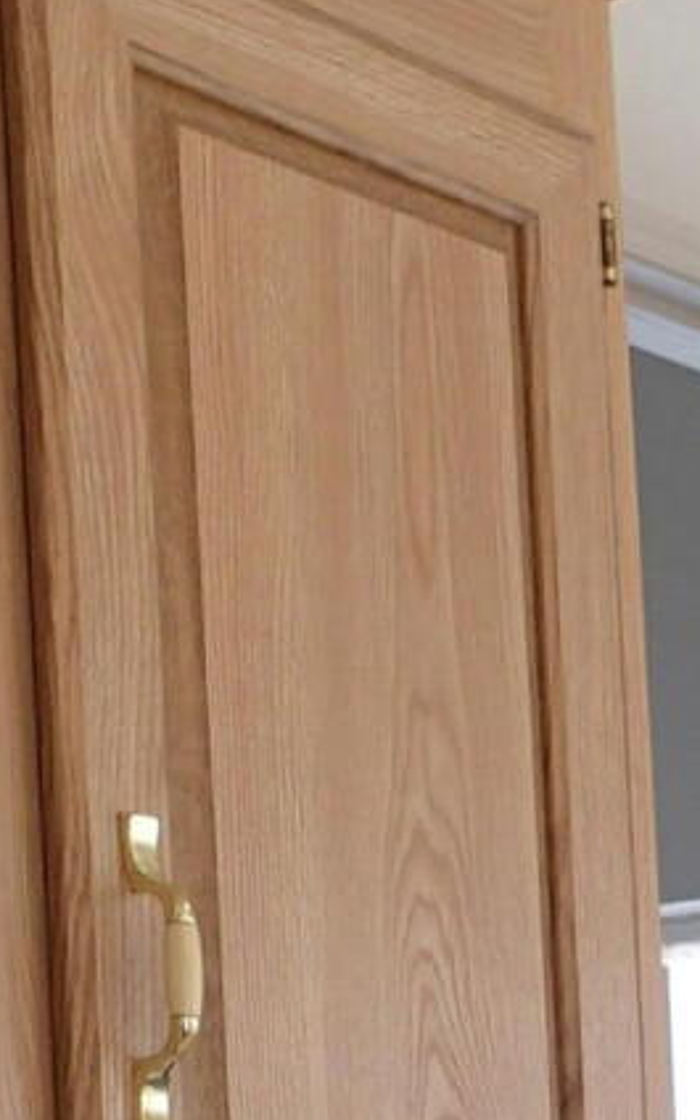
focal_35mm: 125
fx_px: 3815
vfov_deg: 15.8
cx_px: 1527
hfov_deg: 9.6
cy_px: 1508
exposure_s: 1/60
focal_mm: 4.5
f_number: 2
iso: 100
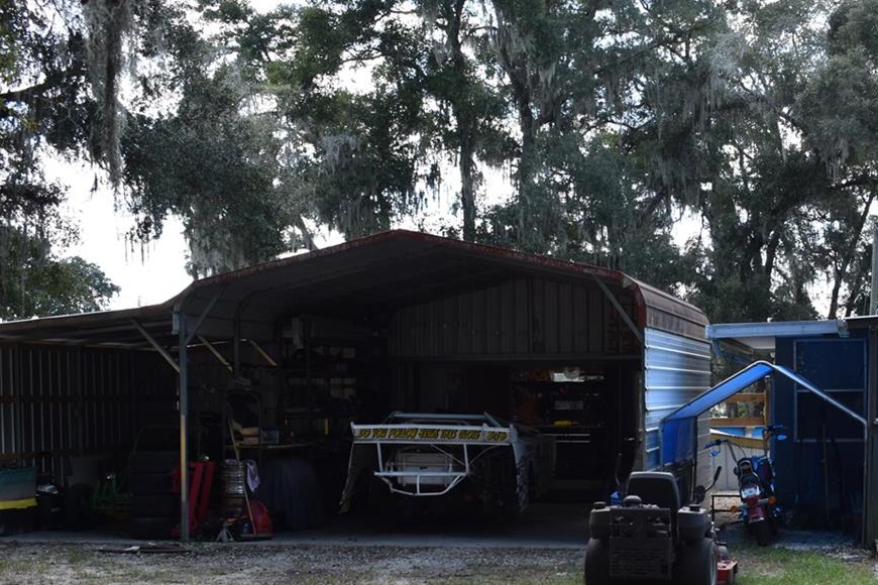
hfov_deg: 33.9
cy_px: 480
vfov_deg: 23.0
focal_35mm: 58
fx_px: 1412
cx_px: 647
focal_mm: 21
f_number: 5.6
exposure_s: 1/250
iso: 280
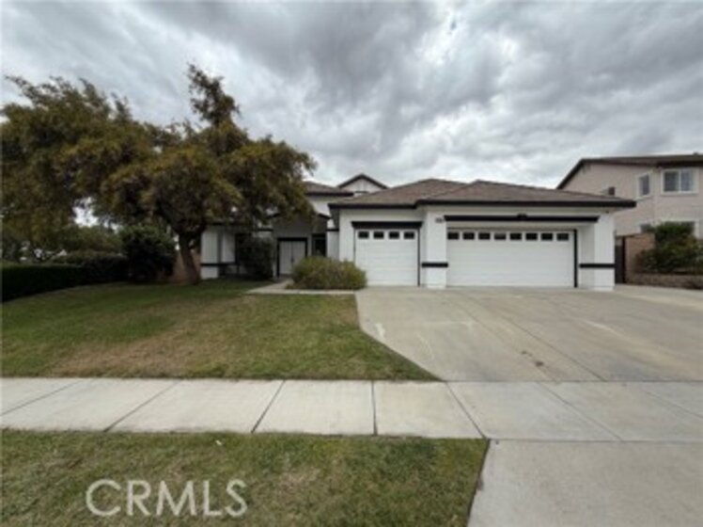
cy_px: 264
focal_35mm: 14
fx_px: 284
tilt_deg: +0.7
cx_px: 352
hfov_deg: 102.1
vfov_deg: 85.6
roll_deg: -0.4
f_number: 2.2
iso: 20
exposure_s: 1/770
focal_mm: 2.22
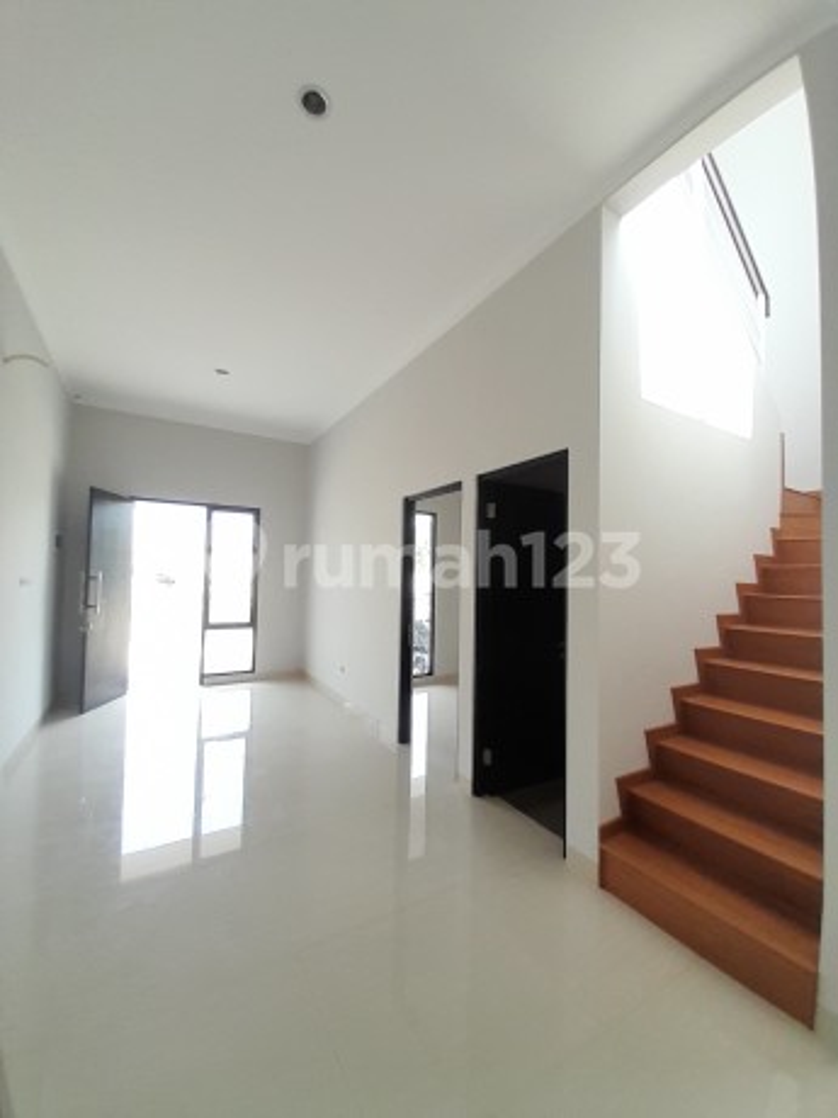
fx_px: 420
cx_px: 419
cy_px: 559
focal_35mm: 13
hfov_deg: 89.9
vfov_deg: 106.2
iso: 64
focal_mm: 1.13
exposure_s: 1/100
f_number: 2.2
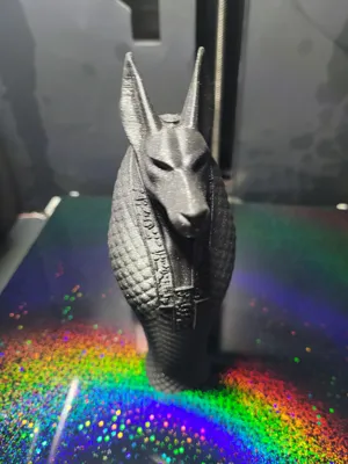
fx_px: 349
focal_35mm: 26
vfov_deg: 67.3
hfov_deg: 53.1
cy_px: 232
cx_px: 174
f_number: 1.8
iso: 500
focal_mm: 5.4
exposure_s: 1/25
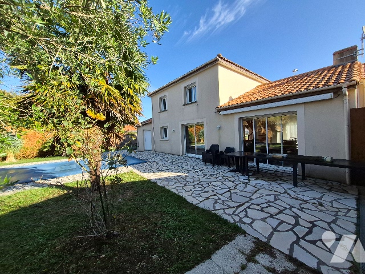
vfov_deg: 89.9
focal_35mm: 13
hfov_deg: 106.2
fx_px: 137
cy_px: 137
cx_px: 182
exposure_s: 1/822
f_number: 2.2
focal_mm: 1.74
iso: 40
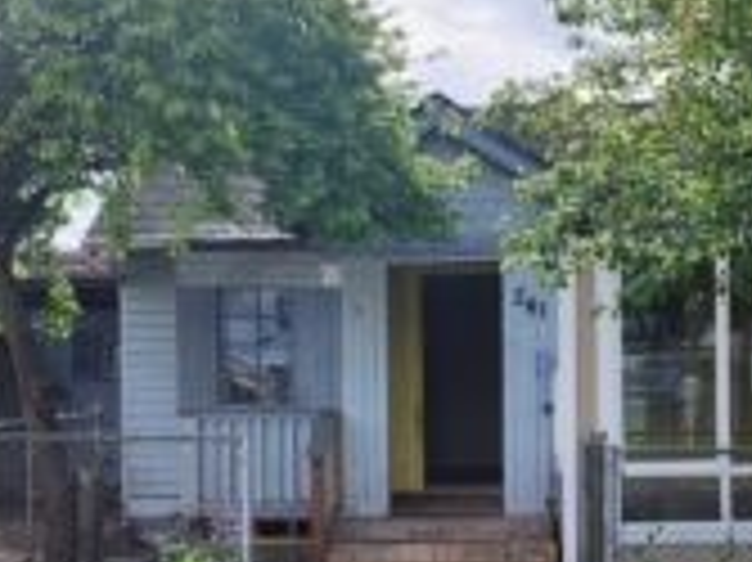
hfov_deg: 34.9
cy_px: 445
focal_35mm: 55
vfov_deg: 26.1
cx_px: 428
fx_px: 1194
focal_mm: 6.4
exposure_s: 1/887
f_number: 1.8
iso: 12
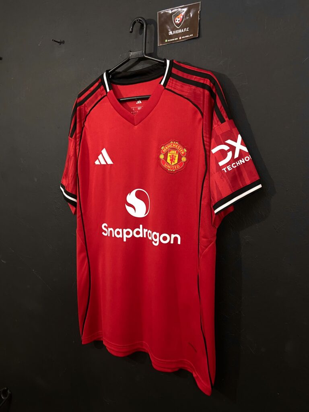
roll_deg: +0.0
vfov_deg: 67.3
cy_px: 206
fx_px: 309
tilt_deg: -6.4
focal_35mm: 26
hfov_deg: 53.1
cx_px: 154
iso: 250
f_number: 1.8
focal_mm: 4.25
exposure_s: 1/60
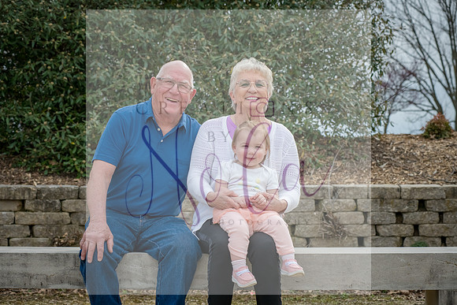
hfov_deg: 23.6
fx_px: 1092
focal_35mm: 86
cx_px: 228
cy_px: 152
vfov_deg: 15.9
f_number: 9
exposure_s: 1/640
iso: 400
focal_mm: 86
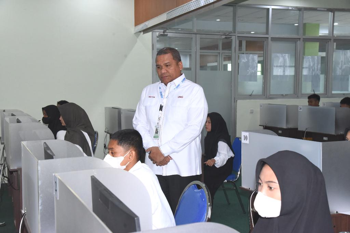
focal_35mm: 46
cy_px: 116
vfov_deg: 29.3
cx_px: 175
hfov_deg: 42.7
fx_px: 447
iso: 5000
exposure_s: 1/200
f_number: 8
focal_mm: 46
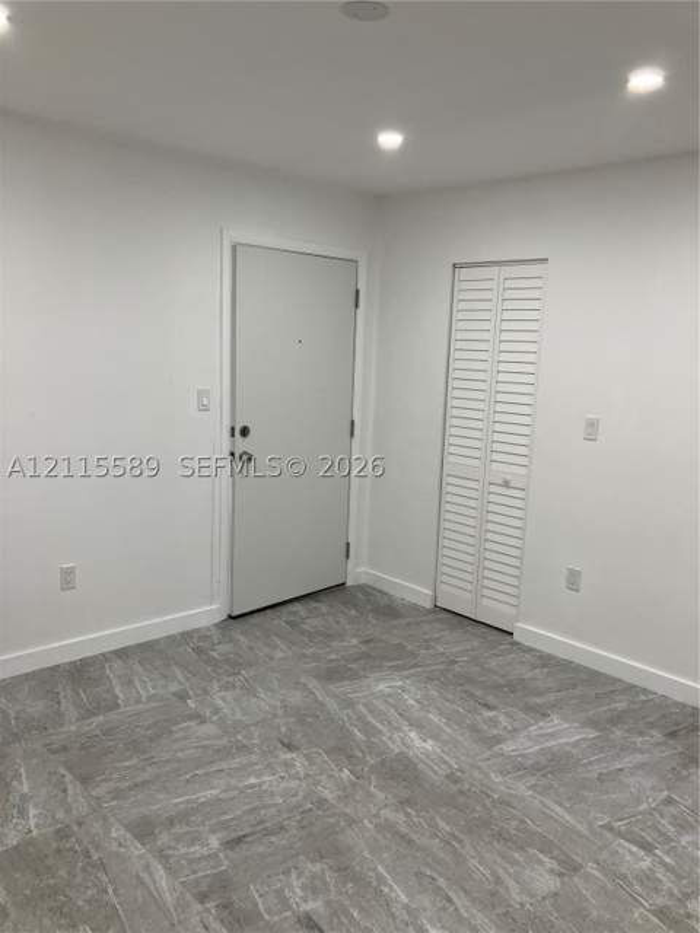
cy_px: 466
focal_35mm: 28
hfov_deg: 49.7
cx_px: 350
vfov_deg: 63.4
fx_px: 755
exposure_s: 1/60
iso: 50
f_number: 1.8
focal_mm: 3.99
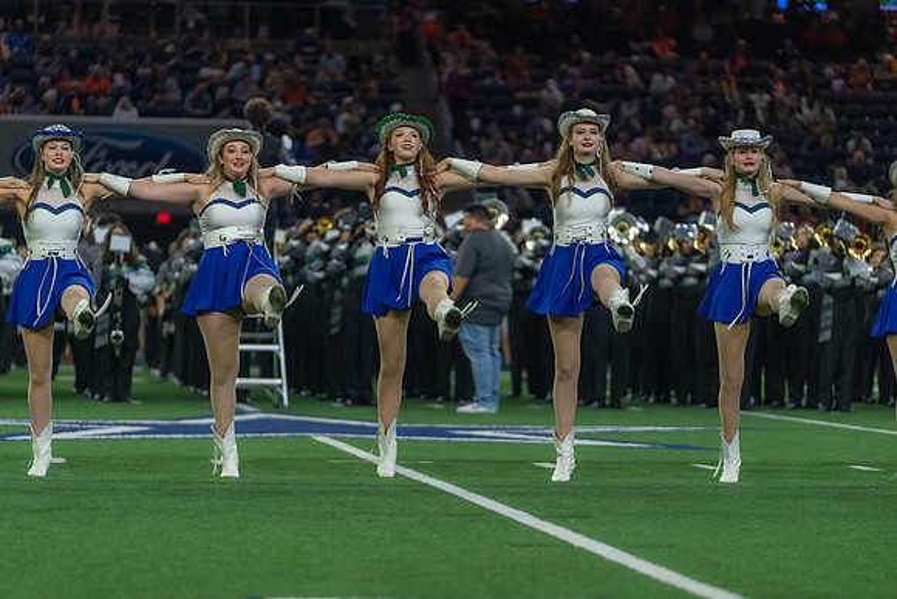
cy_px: 300
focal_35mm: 144
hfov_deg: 14.2
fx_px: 3589
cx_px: 448
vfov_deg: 9.5
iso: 4000
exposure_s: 1/1250
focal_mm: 144
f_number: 2.8
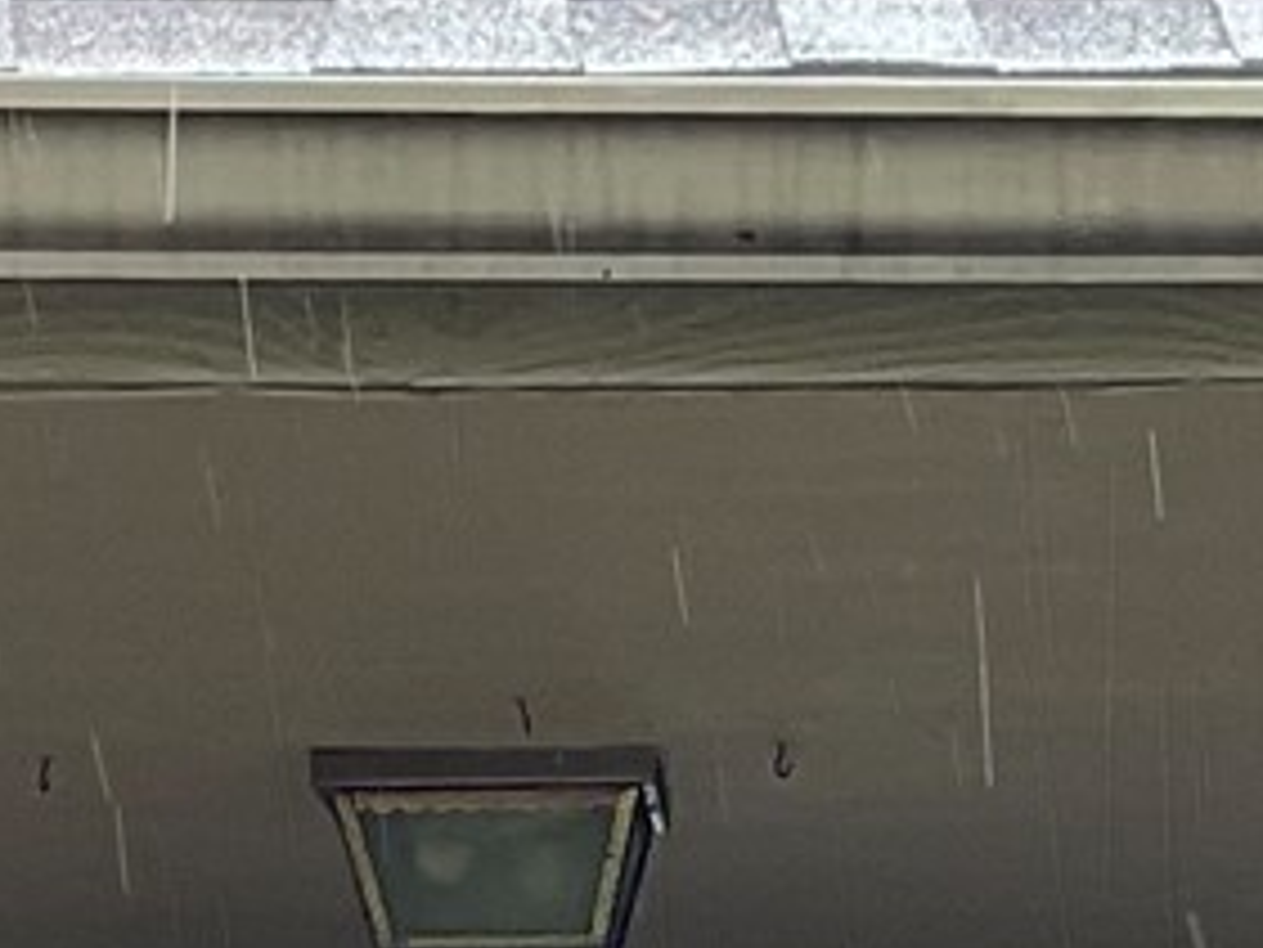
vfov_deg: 7.0
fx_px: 7227
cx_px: 697
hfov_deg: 10.0
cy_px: 2332
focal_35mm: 198
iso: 25
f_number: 1.8
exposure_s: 1/122
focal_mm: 3
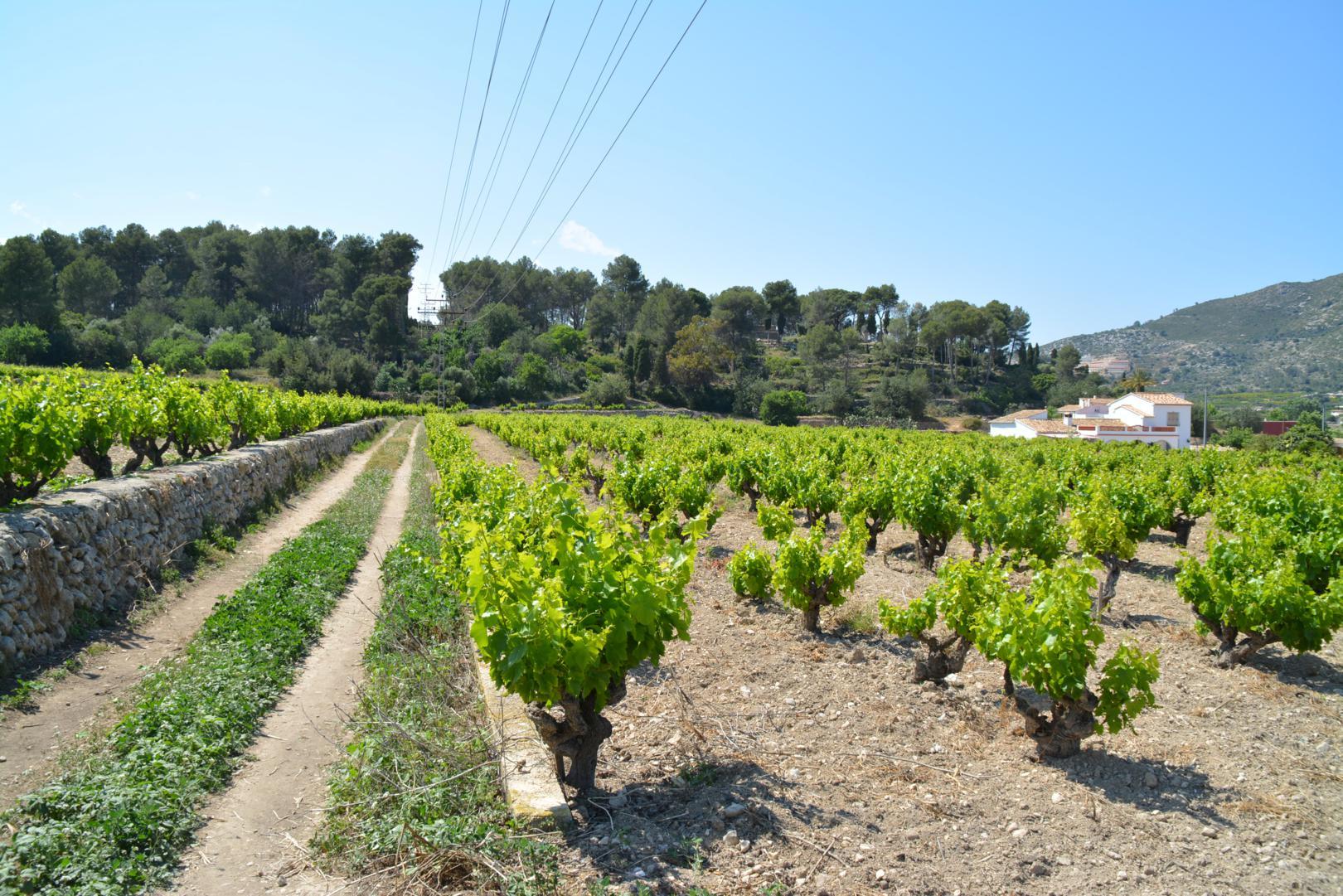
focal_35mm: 27
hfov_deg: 67.4
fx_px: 1007
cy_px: 448
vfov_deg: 48.0
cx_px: 672
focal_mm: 18
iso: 100
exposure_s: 1/250
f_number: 8
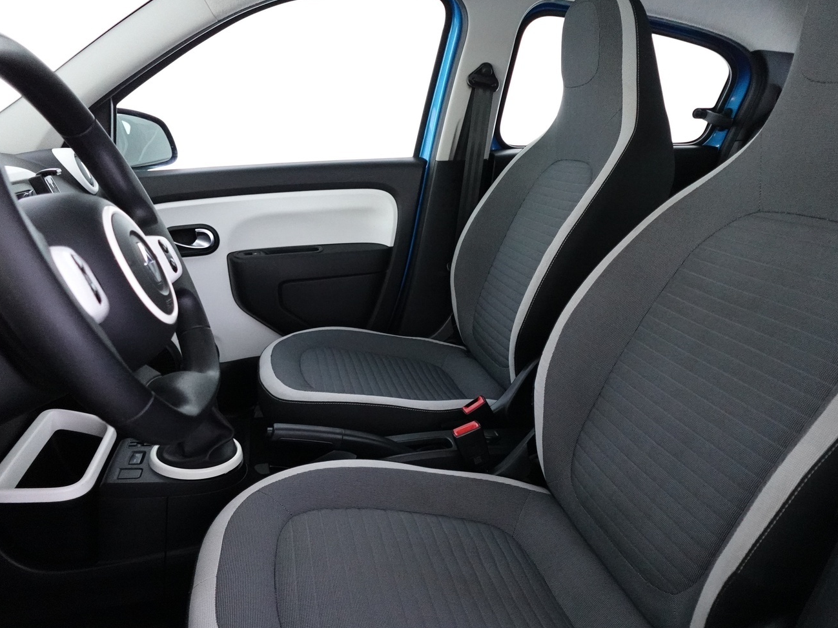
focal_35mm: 24
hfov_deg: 71.6
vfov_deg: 56.8
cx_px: 438
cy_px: 335
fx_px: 581
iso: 2500
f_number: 2
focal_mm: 7.6
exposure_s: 1/80
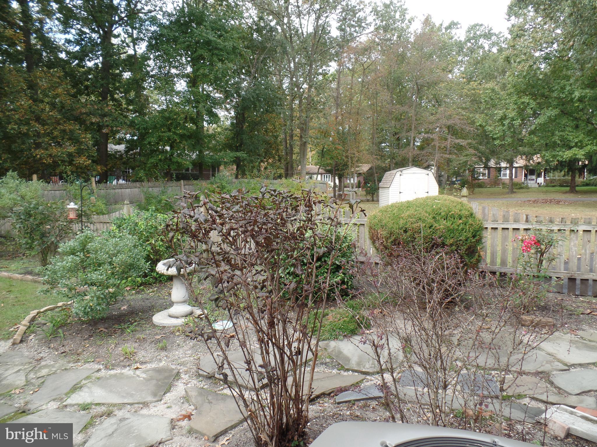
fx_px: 397
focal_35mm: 23
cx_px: 298
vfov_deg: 58.9
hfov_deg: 73.9
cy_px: 224
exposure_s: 1/125
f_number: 3.5
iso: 80
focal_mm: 4.1
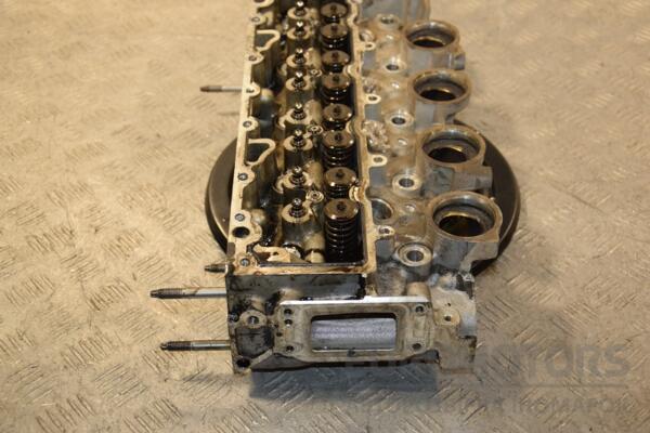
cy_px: 216
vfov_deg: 25.8
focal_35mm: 52
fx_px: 948
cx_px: 325
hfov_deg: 37.9
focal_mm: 35
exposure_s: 1/200
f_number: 5
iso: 800
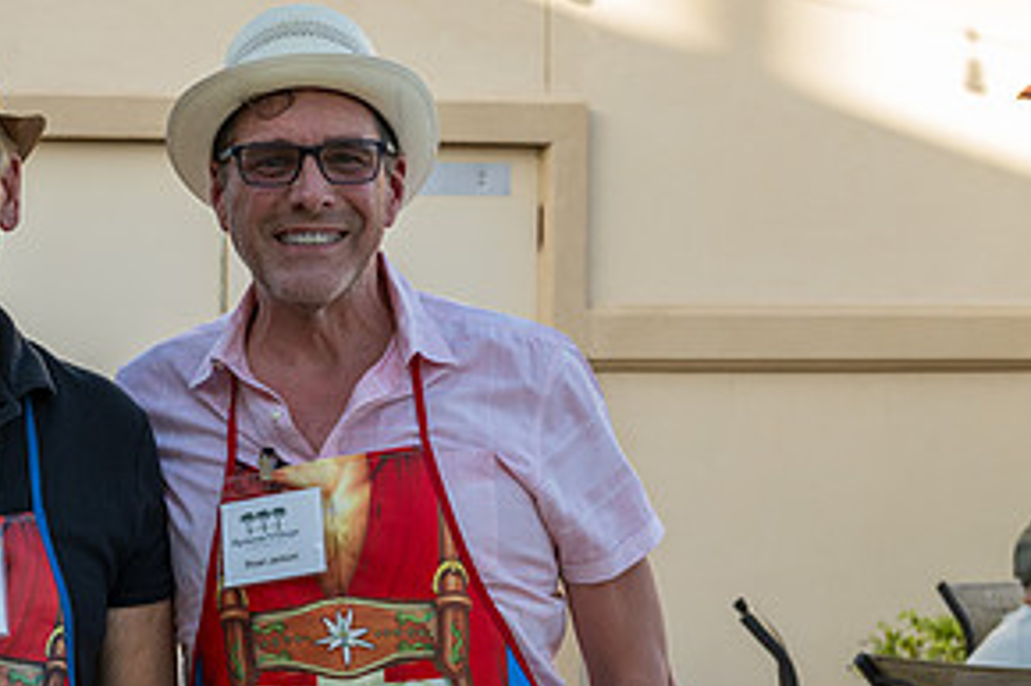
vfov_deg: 11.0
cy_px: 542
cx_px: 164
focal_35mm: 124
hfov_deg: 16.4
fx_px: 3549
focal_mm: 62
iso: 720
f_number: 7.1
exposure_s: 1/320
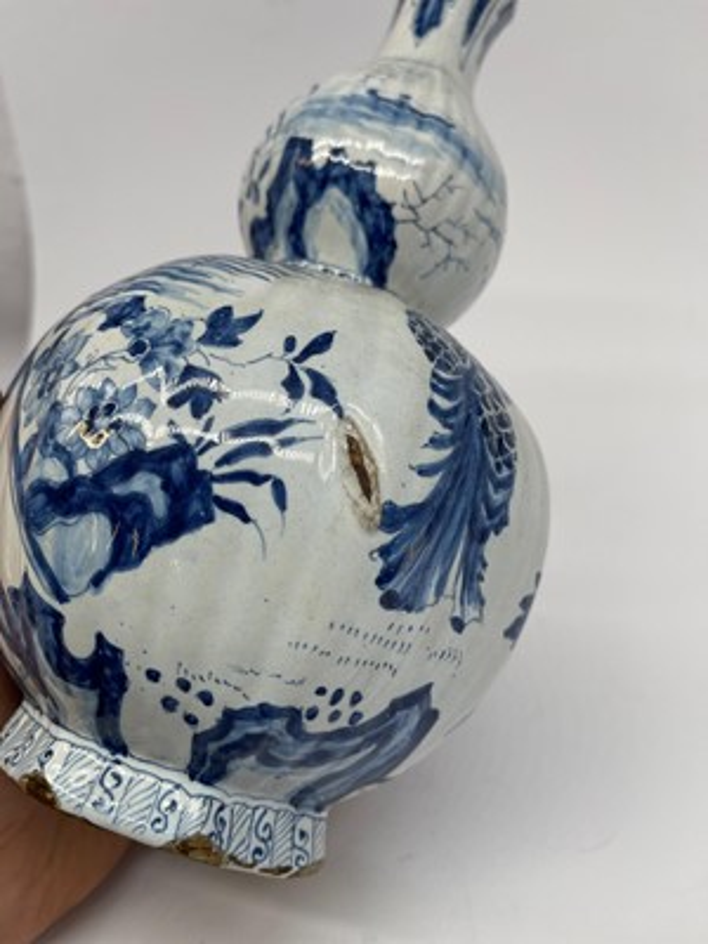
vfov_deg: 69.4
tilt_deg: -27.5
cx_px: 354
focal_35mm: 25
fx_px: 682
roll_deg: +7.0
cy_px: 472
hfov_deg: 54.9
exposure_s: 1/377
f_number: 1.6
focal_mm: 5.1
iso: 32
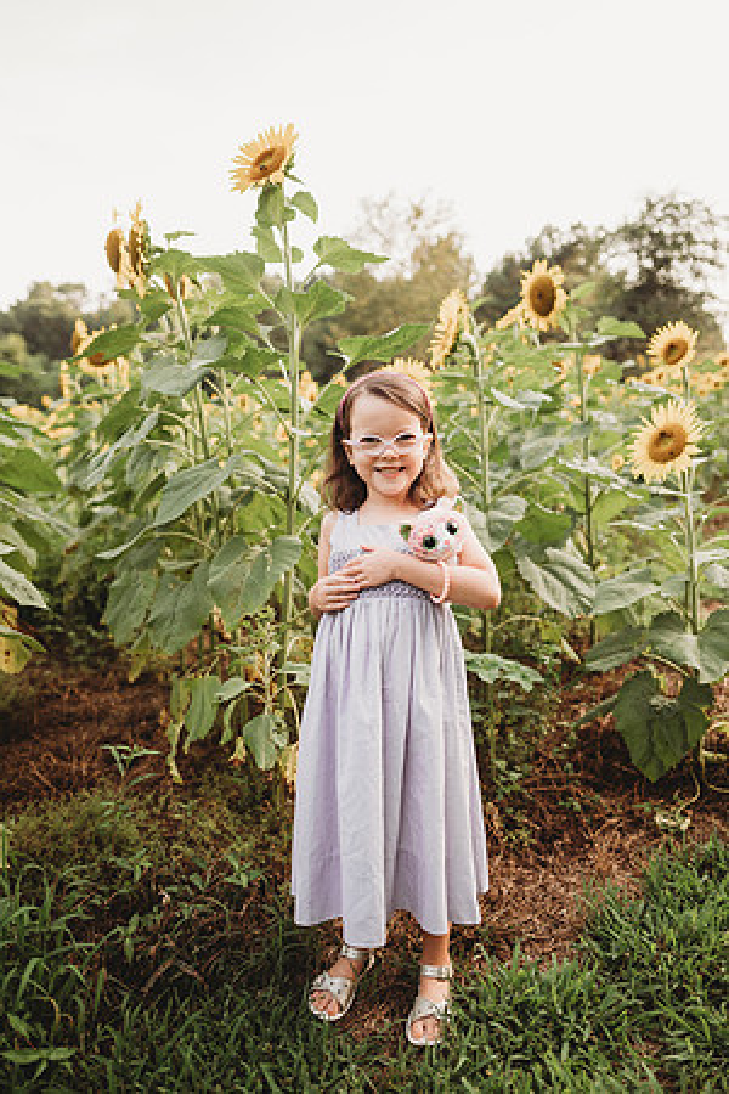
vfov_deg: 73.7
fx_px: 729
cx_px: 364
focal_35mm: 24
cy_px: 547
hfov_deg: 53.1
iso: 125
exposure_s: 1/320
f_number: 2.2
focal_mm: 24
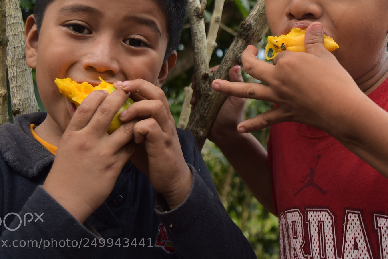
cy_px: 61
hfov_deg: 34.8
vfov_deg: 23.6
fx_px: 612
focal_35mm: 57
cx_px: 264
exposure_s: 1/100
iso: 100
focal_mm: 23
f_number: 3.8
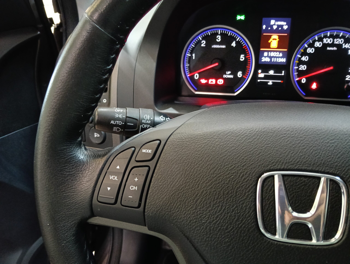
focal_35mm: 27
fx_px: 273
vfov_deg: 51.5
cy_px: 132
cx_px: 175
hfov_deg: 65.2
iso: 1250
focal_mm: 3.98
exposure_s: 1/16.7
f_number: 16
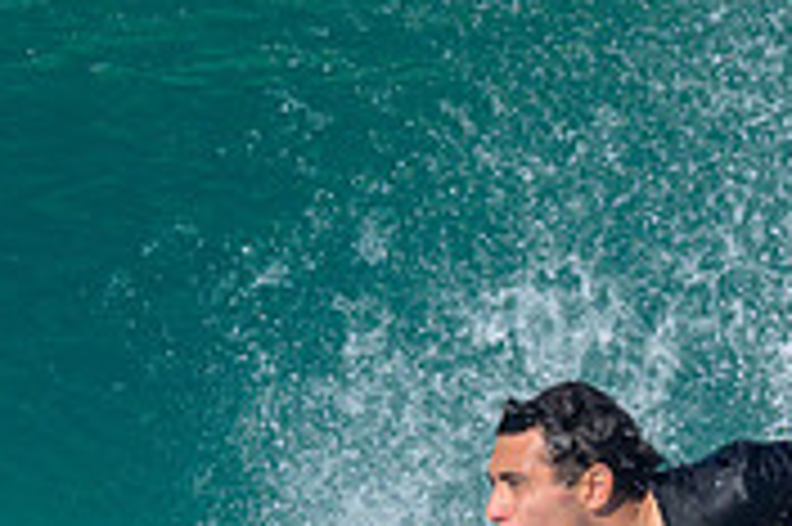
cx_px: 406
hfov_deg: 0.6
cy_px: 575
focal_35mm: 3626
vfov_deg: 0.4
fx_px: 79696
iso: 250
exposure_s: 1/2000
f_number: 6.3
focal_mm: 800
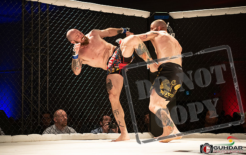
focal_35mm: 80
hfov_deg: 25.8
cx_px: 111
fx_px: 536
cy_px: 67
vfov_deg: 16.5
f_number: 2.8
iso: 1800
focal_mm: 70
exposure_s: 1/1000
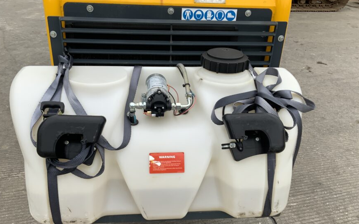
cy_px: 126
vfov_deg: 35.3
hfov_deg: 54.0
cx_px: 179
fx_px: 352
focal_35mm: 36
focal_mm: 3
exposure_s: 1/165
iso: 16
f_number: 1.8
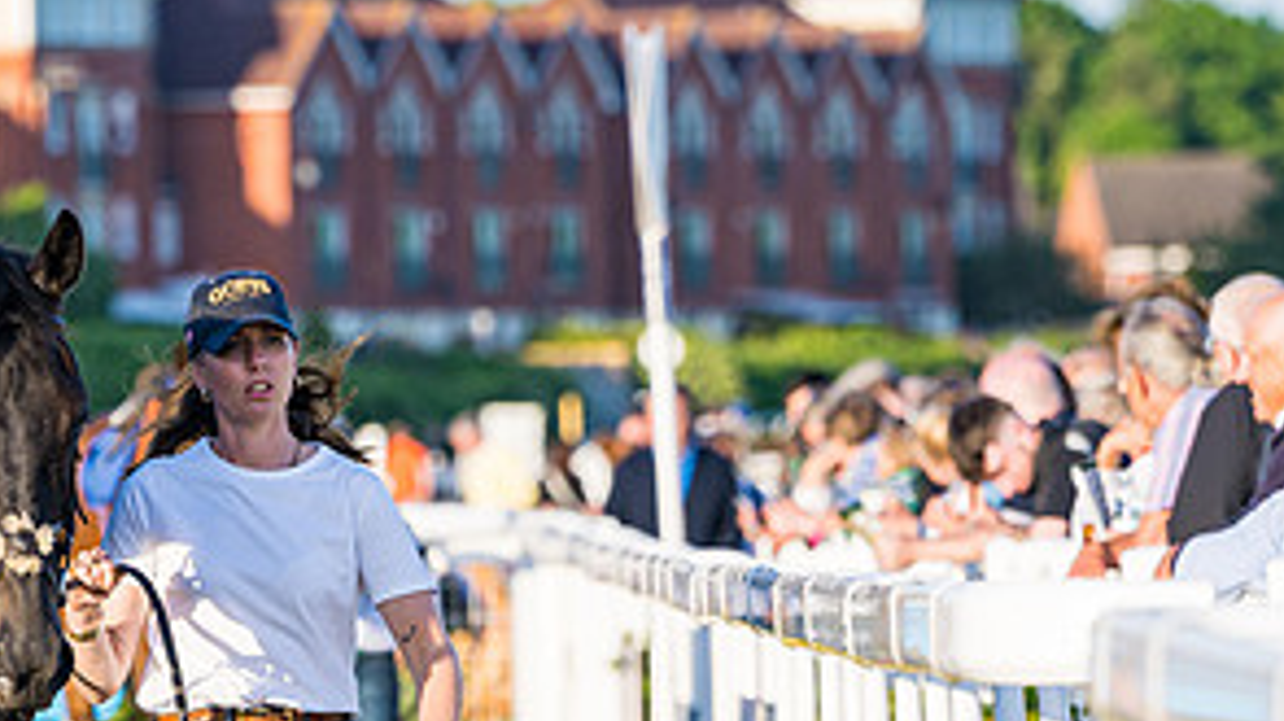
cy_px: 820
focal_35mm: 554
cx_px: 333
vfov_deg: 2.2
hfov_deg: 3.9
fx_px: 18852
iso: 200
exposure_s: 1/800
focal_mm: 200
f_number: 5
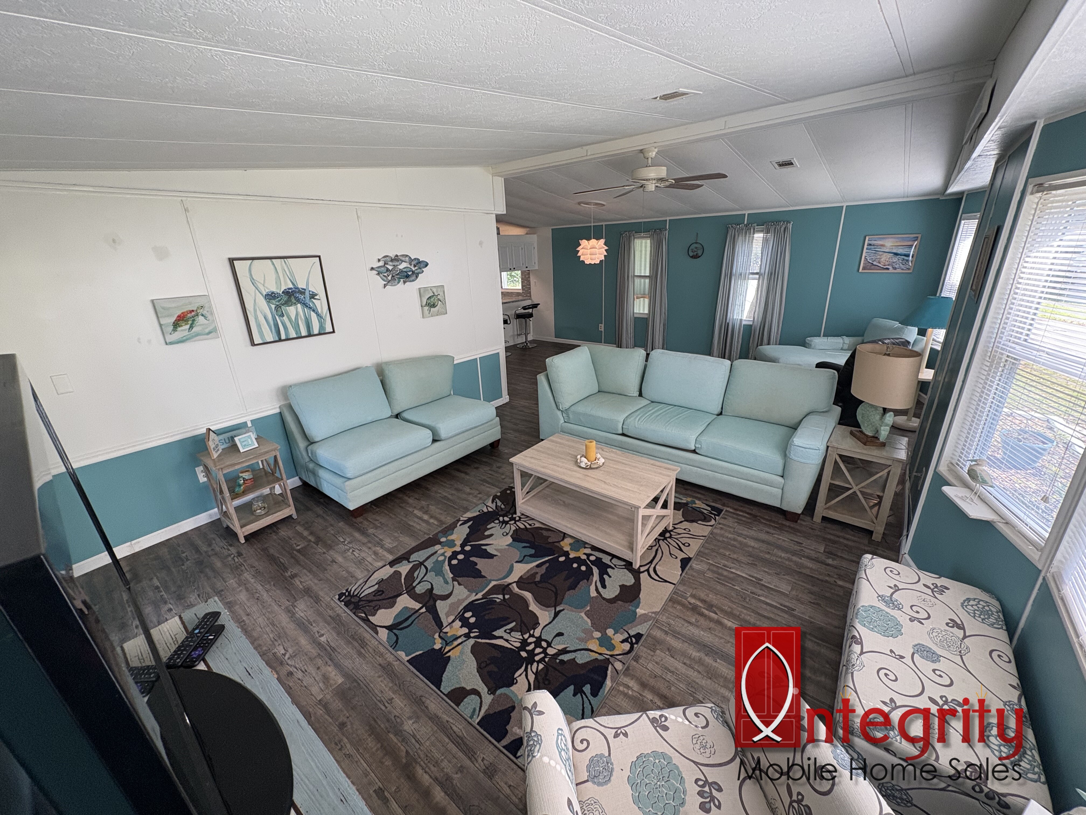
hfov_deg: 102.1
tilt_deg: -18.3
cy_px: 408
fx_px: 439
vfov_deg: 85.7
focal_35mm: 14
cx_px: 543
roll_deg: +2.6
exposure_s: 1/120
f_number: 2.2
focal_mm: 2.22
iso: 200
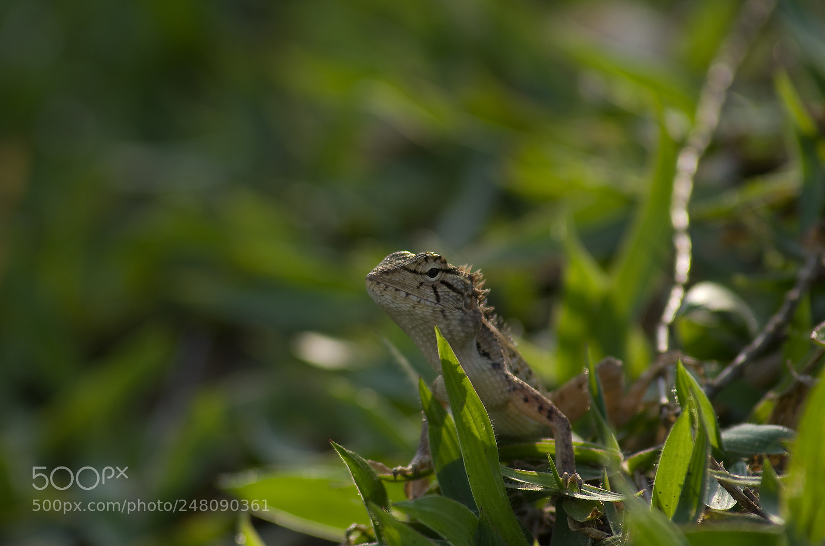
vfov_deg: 3.5
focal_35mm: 390
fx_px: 8917
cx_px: 412
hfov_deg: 5.3
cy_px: 273
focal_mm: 260
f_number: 6.3
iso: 200
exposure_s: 1/250
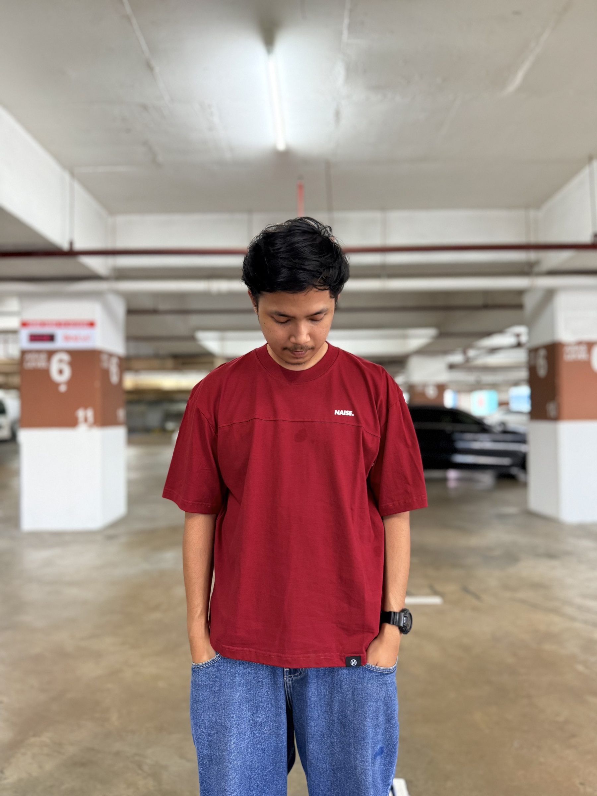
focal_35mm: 24
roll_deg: +0.1
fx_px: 552
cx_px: 298
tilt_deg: +2.1
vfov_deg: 71.6
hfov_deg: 56.8
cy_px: 398
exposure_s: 1/50
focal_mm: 6.76
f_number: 1.78
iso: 400
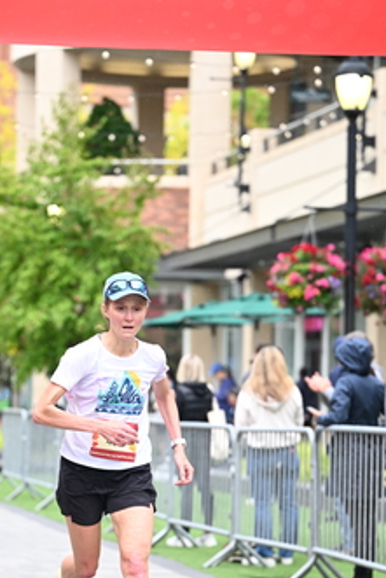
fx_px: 2458
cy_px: 430
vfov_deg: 13.4
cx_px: 149
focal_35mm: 153
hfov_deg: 9.0
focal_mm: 92
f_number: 2.8
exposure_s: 1/1250
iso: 1250
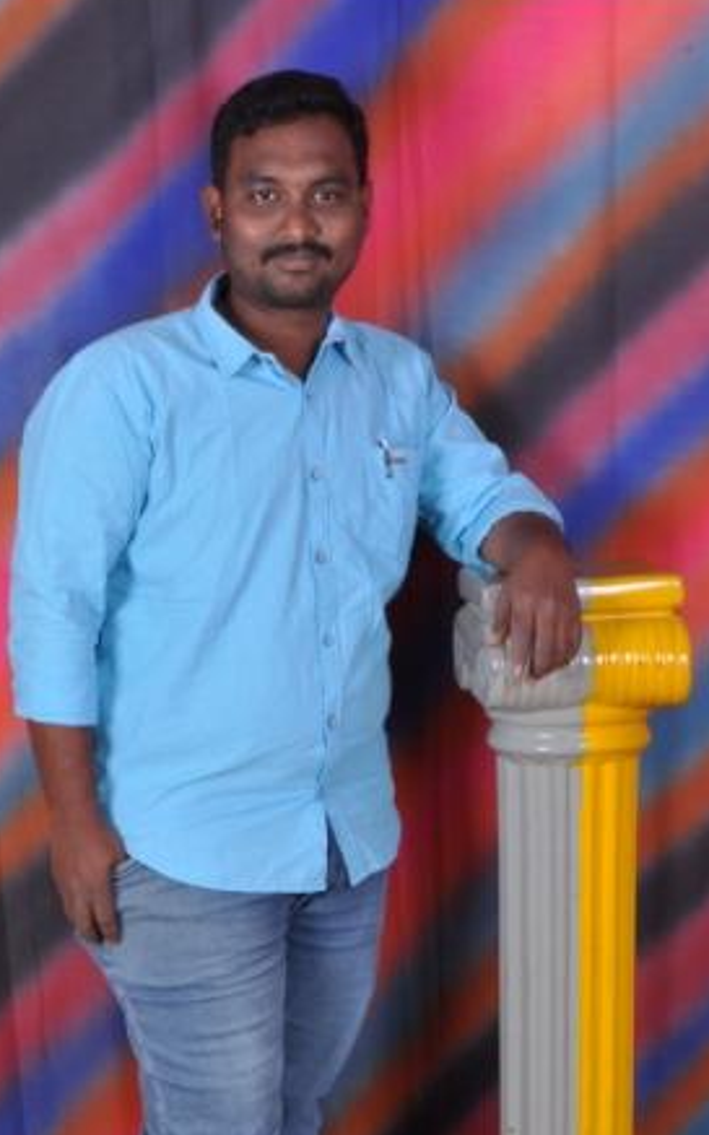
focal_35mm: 47
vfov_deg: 42.7
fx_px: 1454
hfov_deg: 27.4
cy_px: 561
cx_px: 327
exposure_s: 1/125
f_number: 20
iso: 250
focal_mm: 30
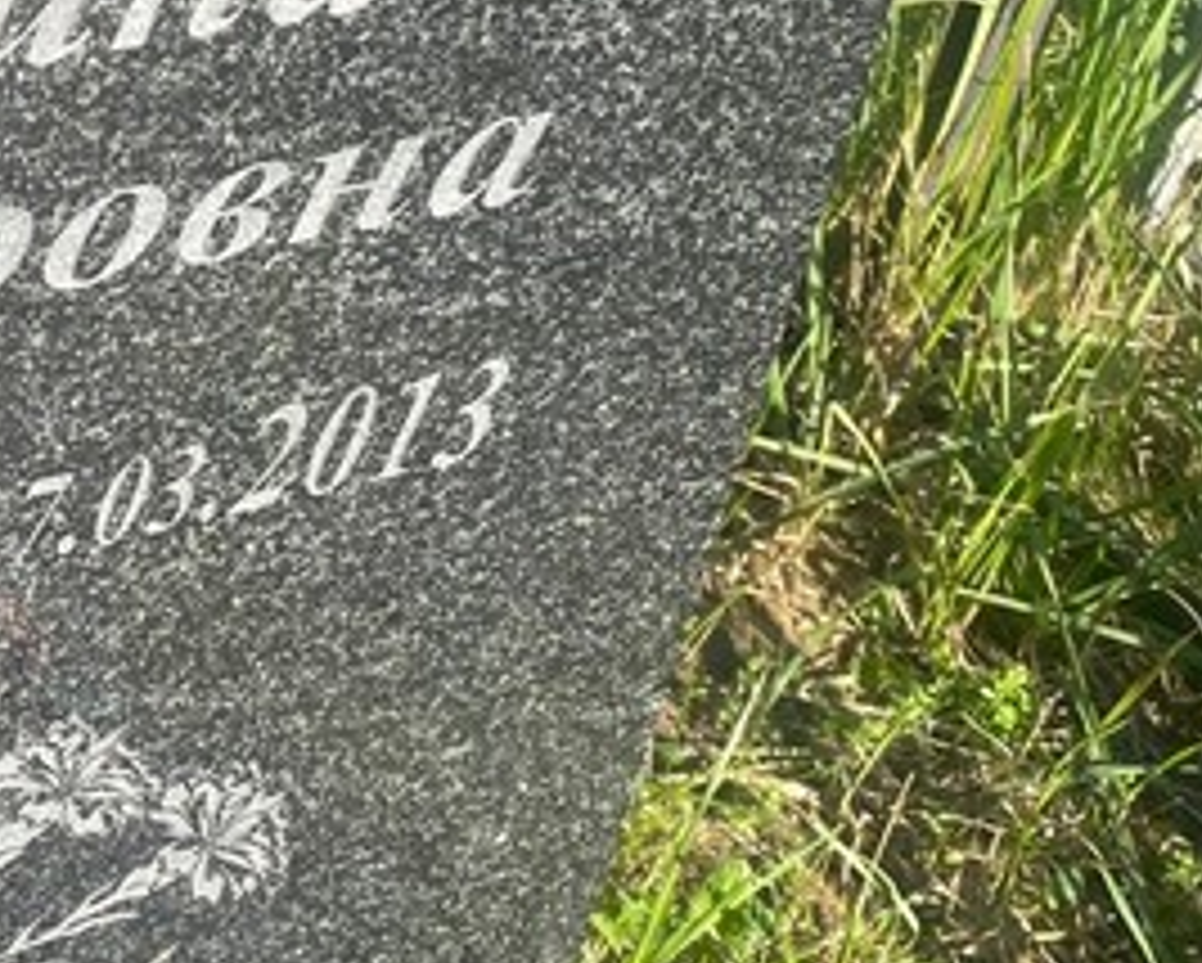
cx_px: -45
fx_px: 2706
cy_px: 392
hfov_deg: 23.8
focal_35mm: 76
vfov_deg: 20.2
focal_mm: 4.2
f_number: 1.6
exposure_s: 1/1135
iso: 32
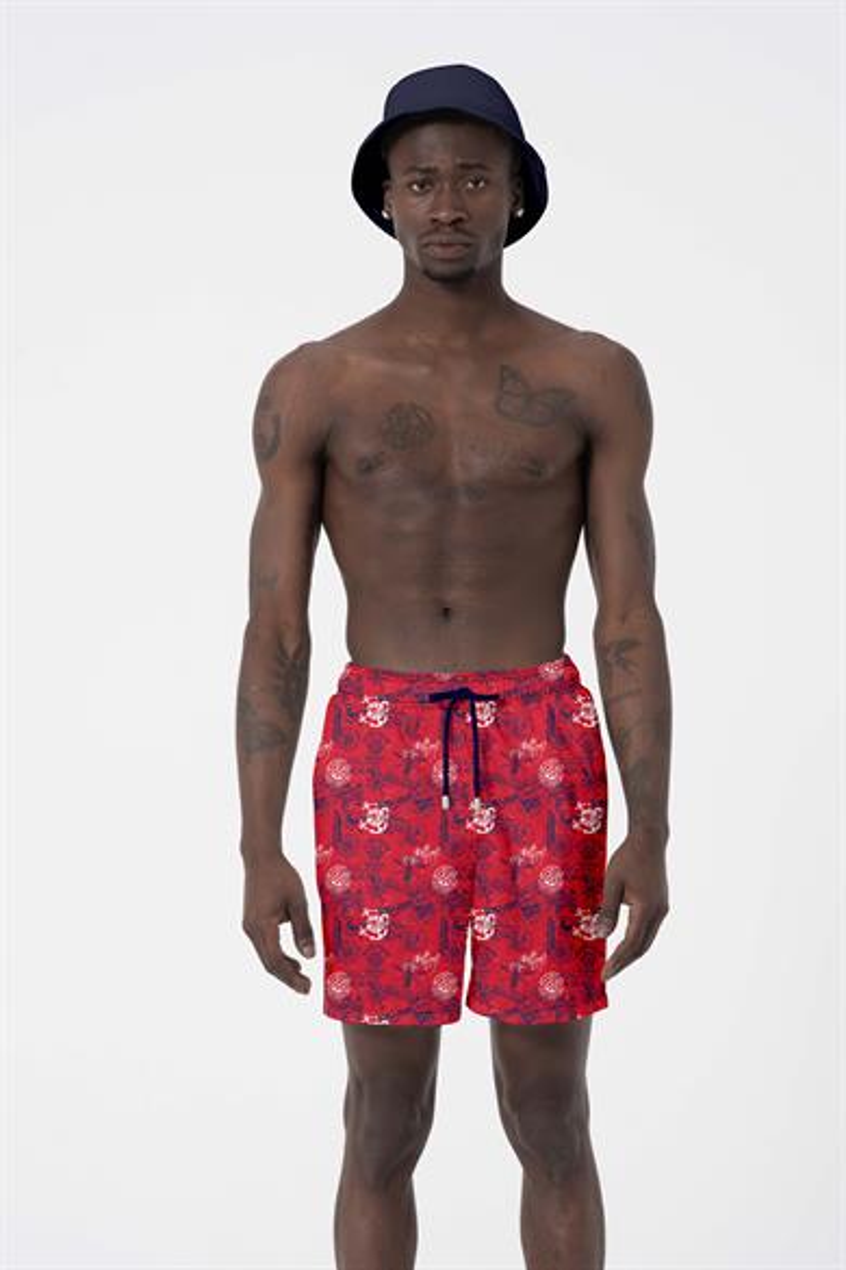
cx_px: 423
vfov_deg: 19.1
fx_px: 3771
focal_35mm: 107
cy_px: 635
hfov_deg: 12.8
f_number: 11
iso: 160
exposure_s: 1/160
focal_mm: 71.5
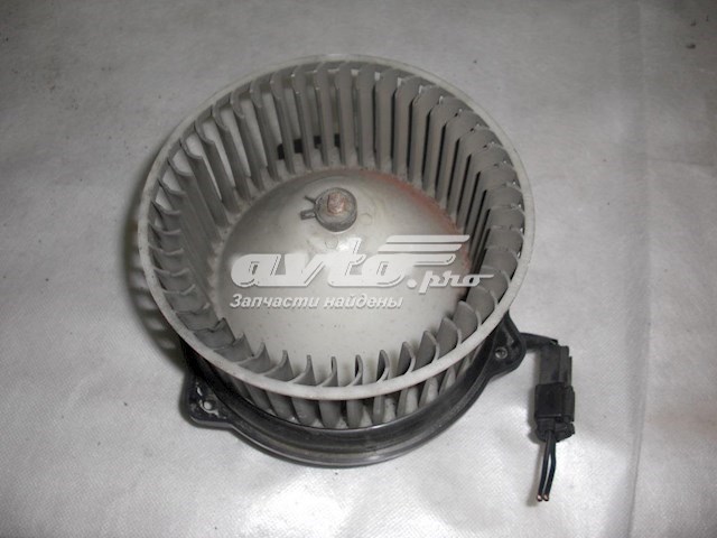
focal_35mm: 36
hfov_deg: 51.4
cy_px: 269
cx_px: 358
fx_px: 746
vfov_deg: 39.7
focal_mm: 6.3
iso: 50
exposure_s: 1/60
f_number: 2.8
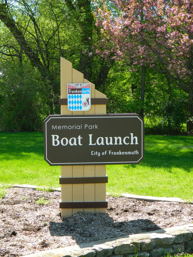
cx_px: 96
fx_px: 520
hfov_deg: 21.0
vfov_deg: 27.8
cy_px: 128
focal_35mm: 70
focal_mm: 12.6
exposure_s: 1/400
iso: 200
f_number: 4
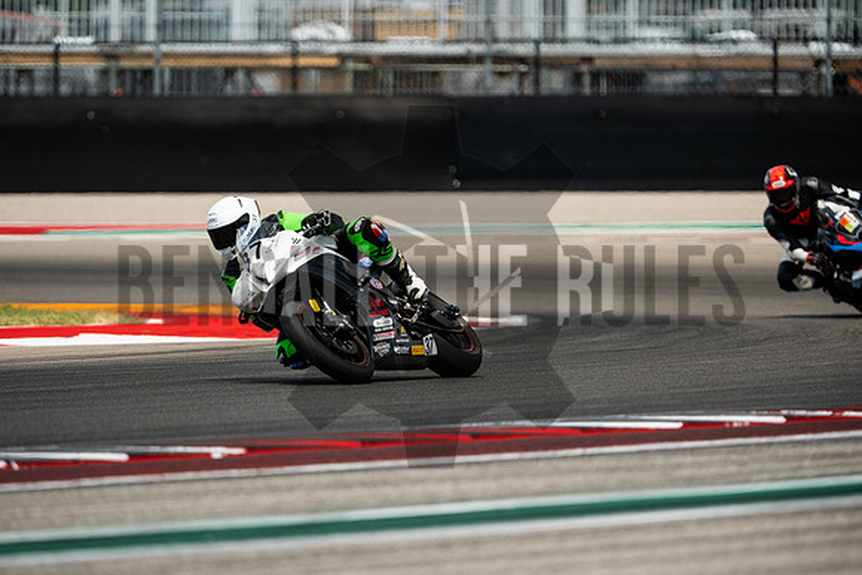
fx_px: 10059
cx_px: 431
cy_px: 288
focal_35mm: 420
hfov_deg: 4.9
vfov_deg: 3.3
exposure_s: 1/1600
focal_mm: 280
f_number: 2.8
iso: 250
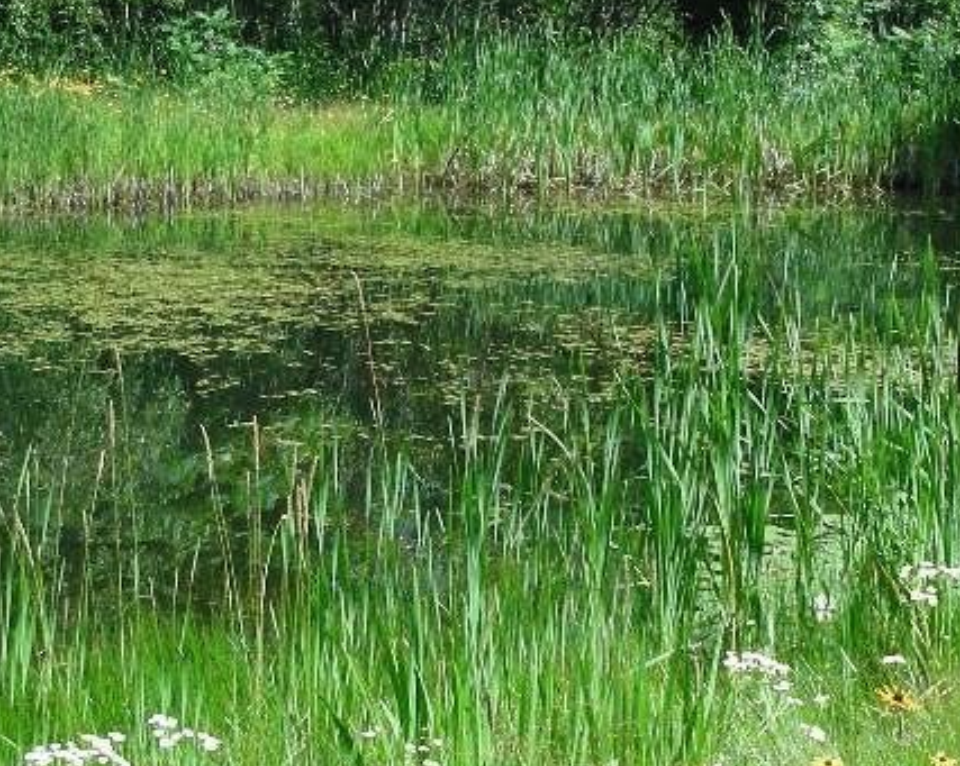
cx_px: 337
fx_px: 2328
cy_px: 447
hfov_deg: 23.2
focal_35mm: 82
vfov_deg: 18.7
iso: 50
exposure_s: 1/92.5
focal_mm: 5.8
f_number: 8.5
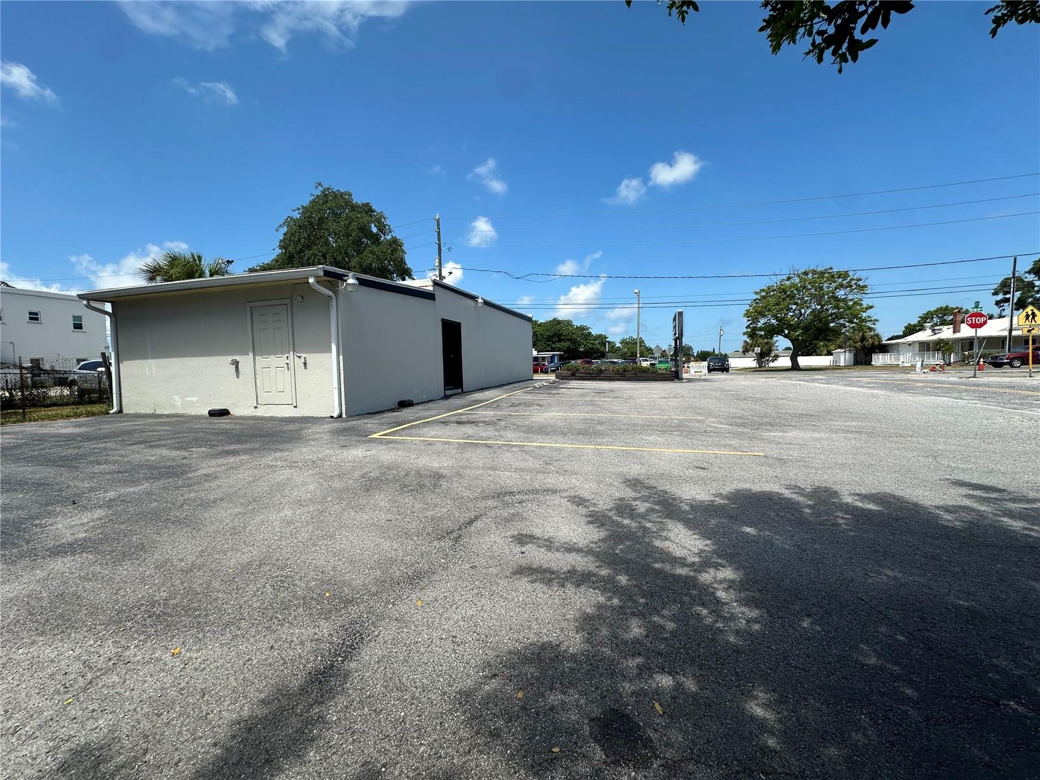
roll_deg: +0.1
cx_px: 520
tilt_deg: -4.2
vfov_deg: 85.7
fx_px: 421
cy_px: 390
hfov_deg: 102.1
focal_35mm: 14
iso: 40
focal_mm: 2.22
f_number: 2.2
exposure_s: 1/2132
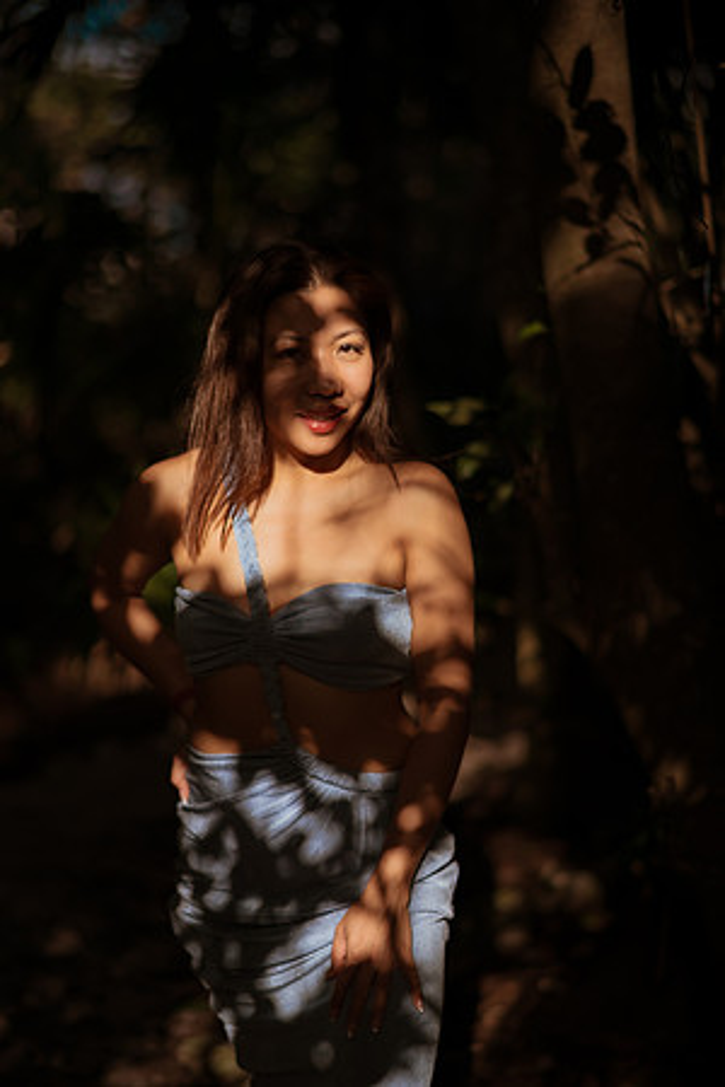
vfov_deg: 34.5
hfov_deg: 23.4
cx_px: 362
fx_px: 1752
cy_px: 544
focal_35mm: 58
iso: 100
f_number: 1.4
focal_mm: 58
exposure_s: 1/5000
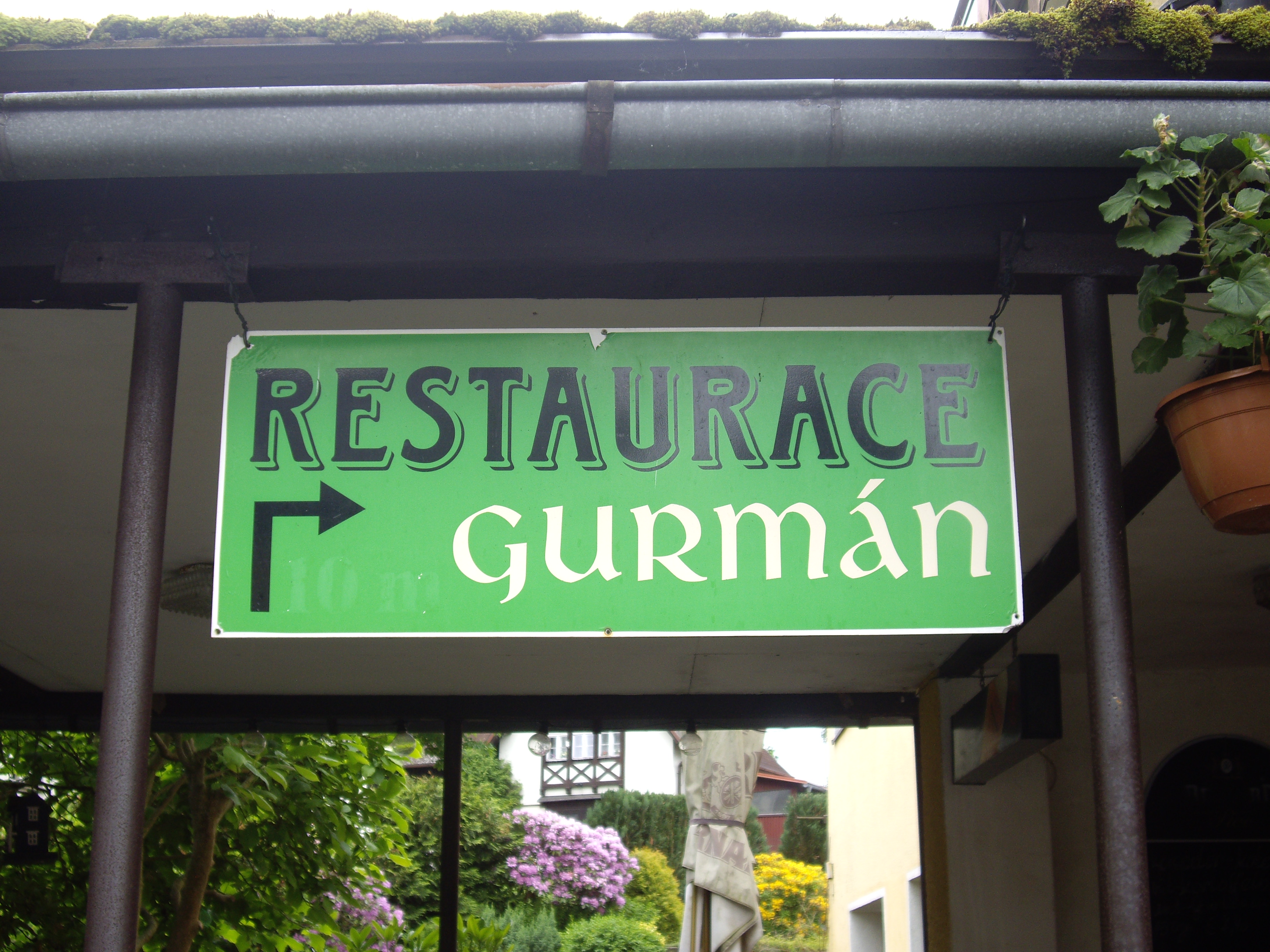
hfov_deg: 41.2
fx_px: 1688
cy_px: 476
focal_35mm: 46
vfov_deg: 31.5
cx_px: 635
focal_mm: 9.6
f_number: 3.1
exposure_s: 1/60
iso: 100
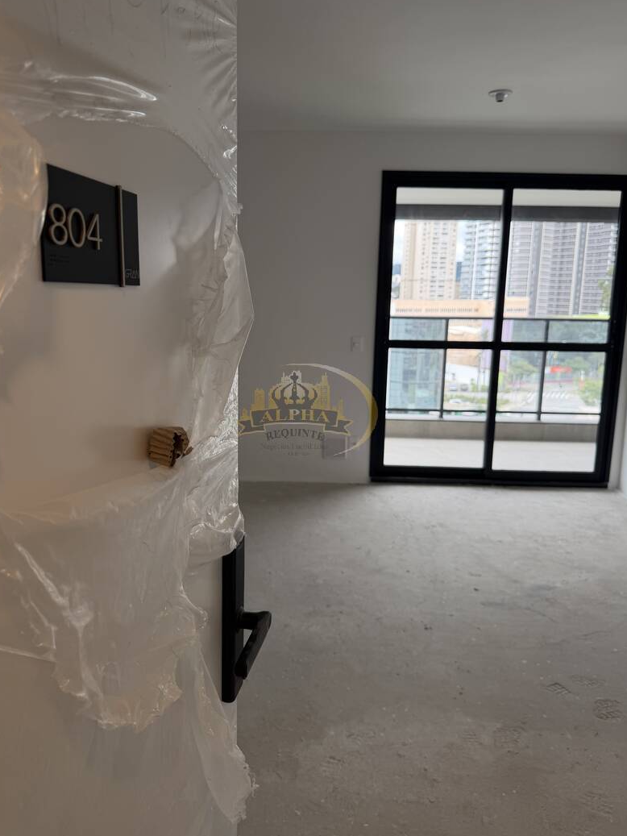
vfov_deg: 69.4
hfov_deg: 54.9
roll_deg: -1.4
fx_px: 604
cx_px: 305
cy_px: 413
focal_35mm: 25
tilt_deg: -9.9
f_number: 1.78
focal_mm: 6.76
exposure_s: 1/174
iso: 80
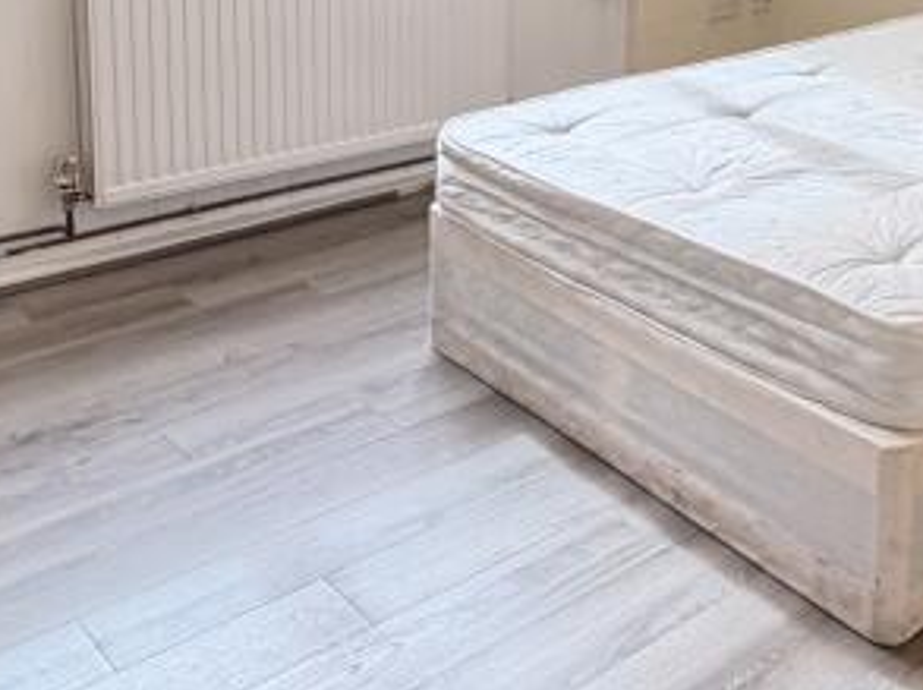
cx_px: 873
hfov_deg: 36.0
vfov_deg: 27.3
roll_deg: -2.1
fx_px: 1305
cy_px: -60
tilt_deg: -8.1
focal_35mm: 49
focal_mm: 2.22
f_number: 2.2
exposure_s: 1/100
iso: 200
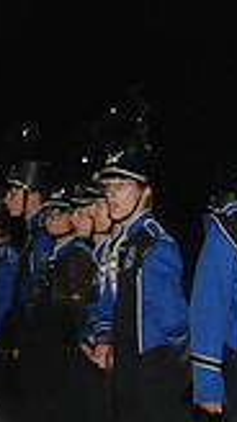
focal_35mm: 310
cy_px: 431
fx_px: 3470
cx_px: 685
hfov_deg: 3.8
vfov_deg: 6.9
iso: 1000
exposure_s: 1/125
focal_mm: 56
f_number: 4.8
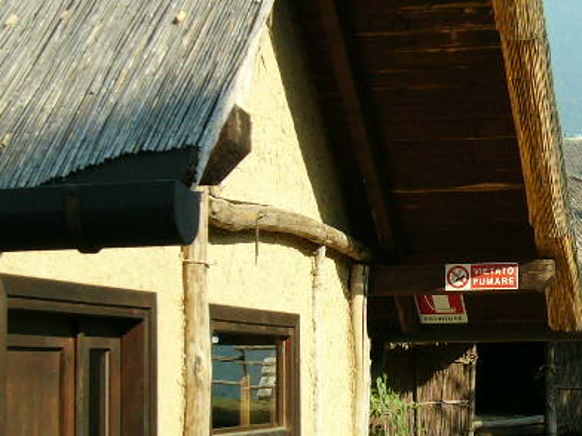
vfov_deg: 15.1
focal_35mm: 98
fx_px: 1648
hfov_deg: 19.9
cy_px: 222
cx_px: 413
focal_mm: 10
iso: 100
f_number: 10.4
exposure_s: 1/60
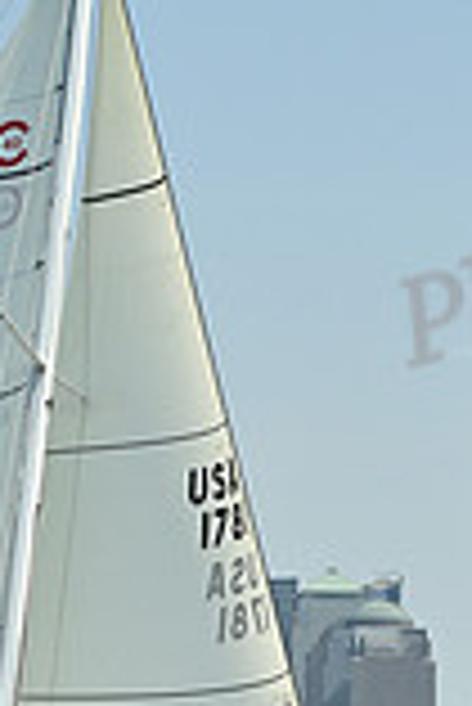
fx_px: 5062
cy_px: 549
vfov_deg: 8.0
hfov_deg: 5.3
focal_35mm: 258
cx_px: 169
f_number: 9
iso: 320
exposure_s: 1/1250
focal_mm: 70
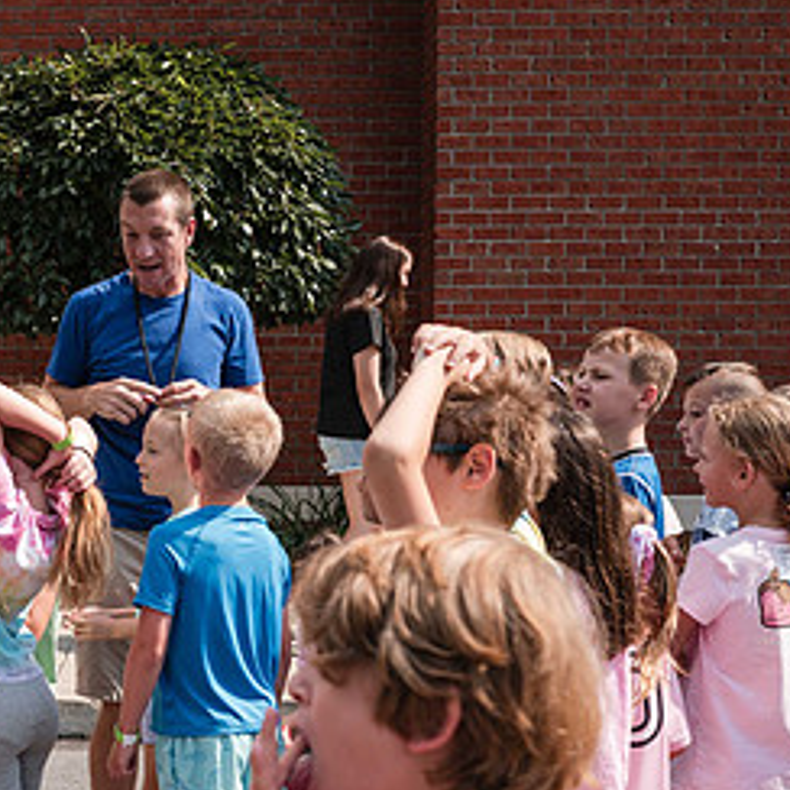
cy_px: 525
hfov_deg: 22.1
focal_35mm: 76
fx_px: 1962
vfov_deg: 22.7
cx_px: 32
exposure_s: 1/320
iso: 100
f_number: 6.3
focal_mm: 35
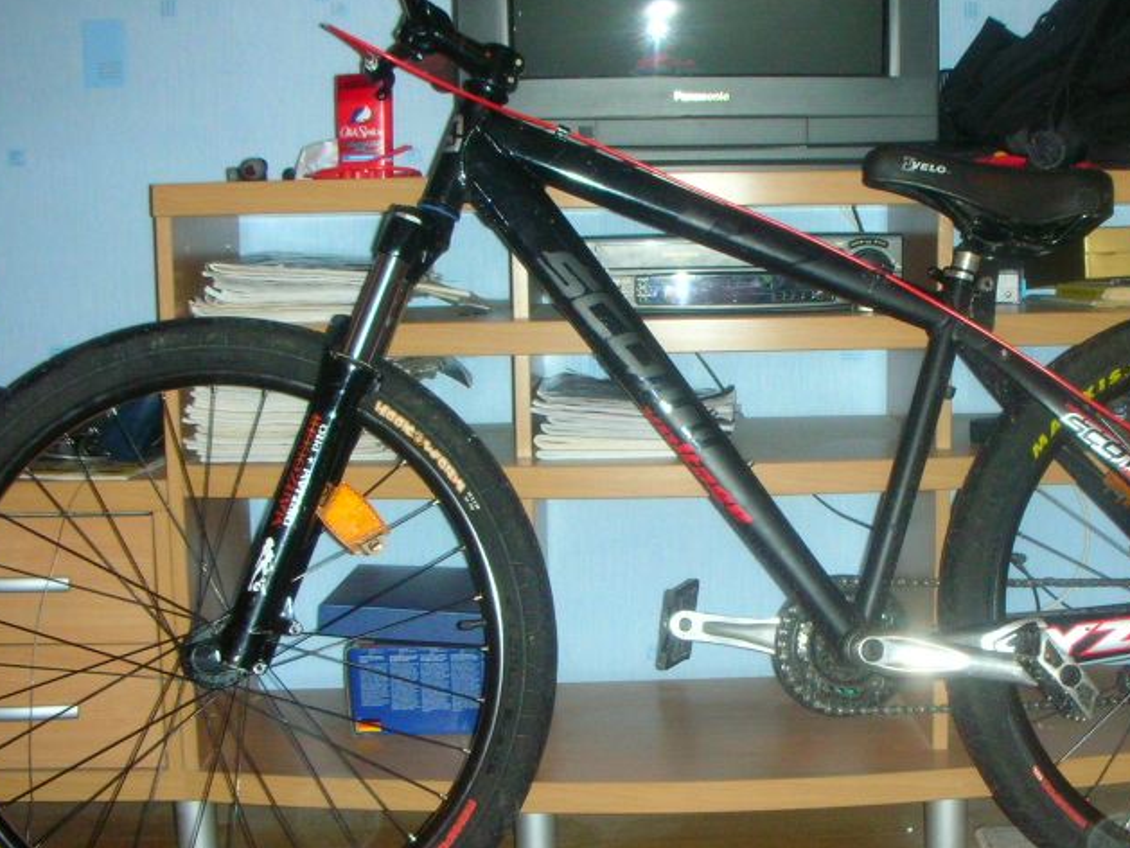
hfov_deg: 33.4
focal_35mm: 57
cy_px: 505
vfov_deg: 25.6
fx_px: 1861
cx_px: 781
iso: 111
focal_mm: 5.8
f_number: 3
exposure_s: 1/60.1
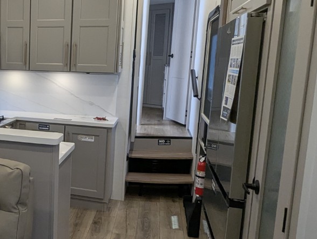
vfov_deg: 37.8
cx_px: 39
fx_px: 348
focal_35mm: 38
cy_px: 107
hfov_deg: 45.0
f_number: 2.2
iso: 217
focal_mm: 2.35
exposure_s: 1/184
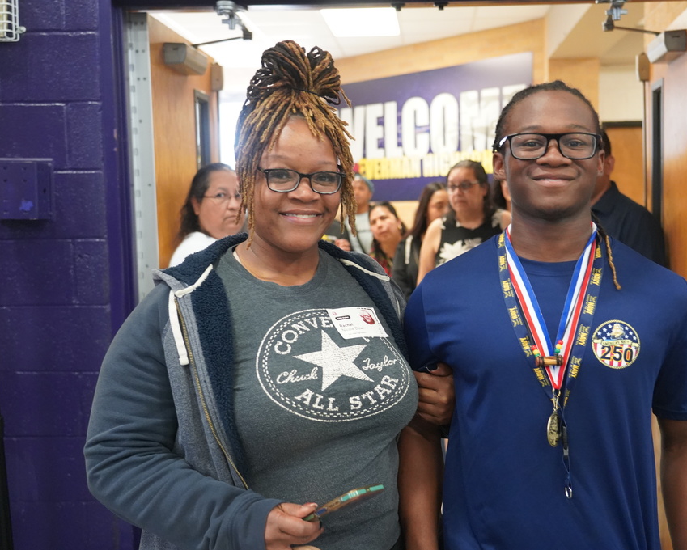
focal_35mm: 43
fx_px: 875
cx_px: 408
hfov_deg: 42.7
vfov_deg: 34.9
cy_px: 275
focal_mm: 38
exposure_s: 1/160
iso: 6400
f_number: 4
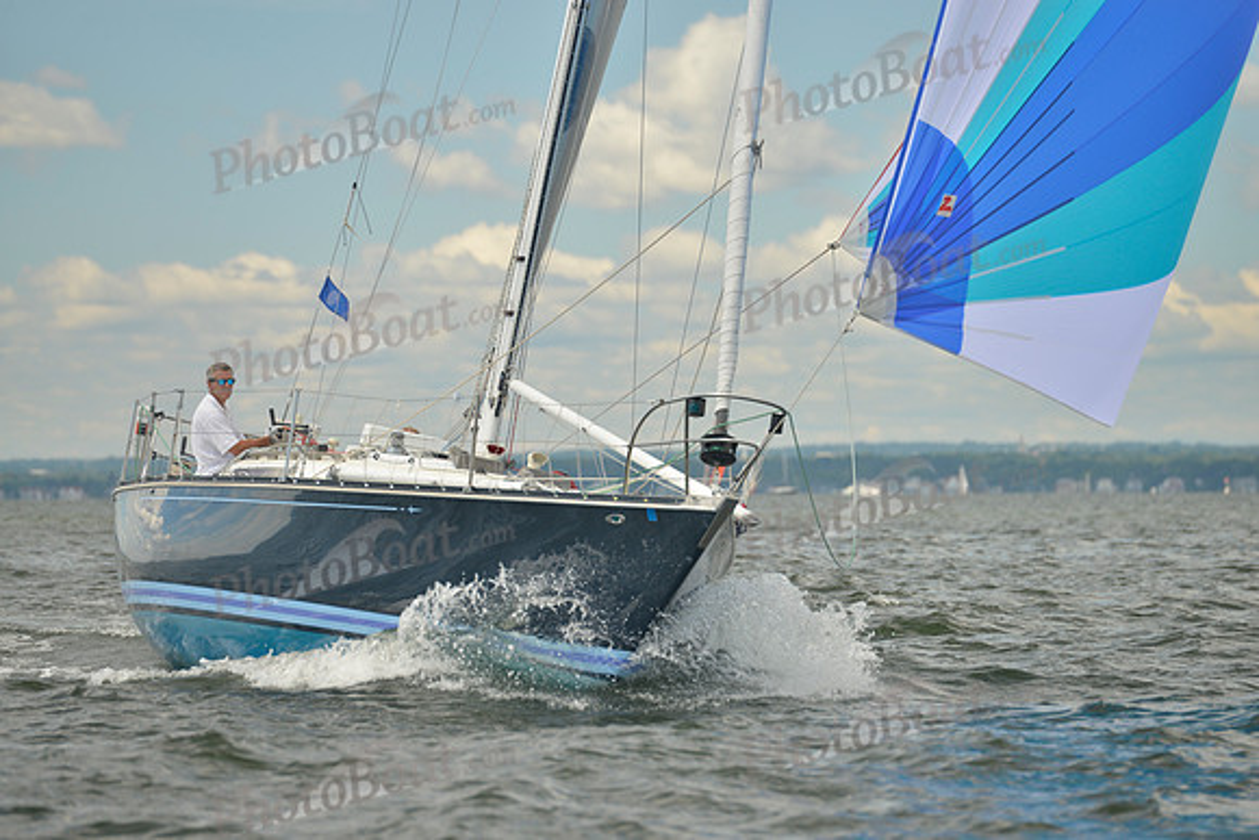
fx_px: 6996
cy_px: 420
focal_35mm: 200
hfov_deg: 10.3
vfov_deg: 6.9
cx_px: 630
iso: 200
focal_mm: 200
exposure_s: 1/640
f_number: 4.5
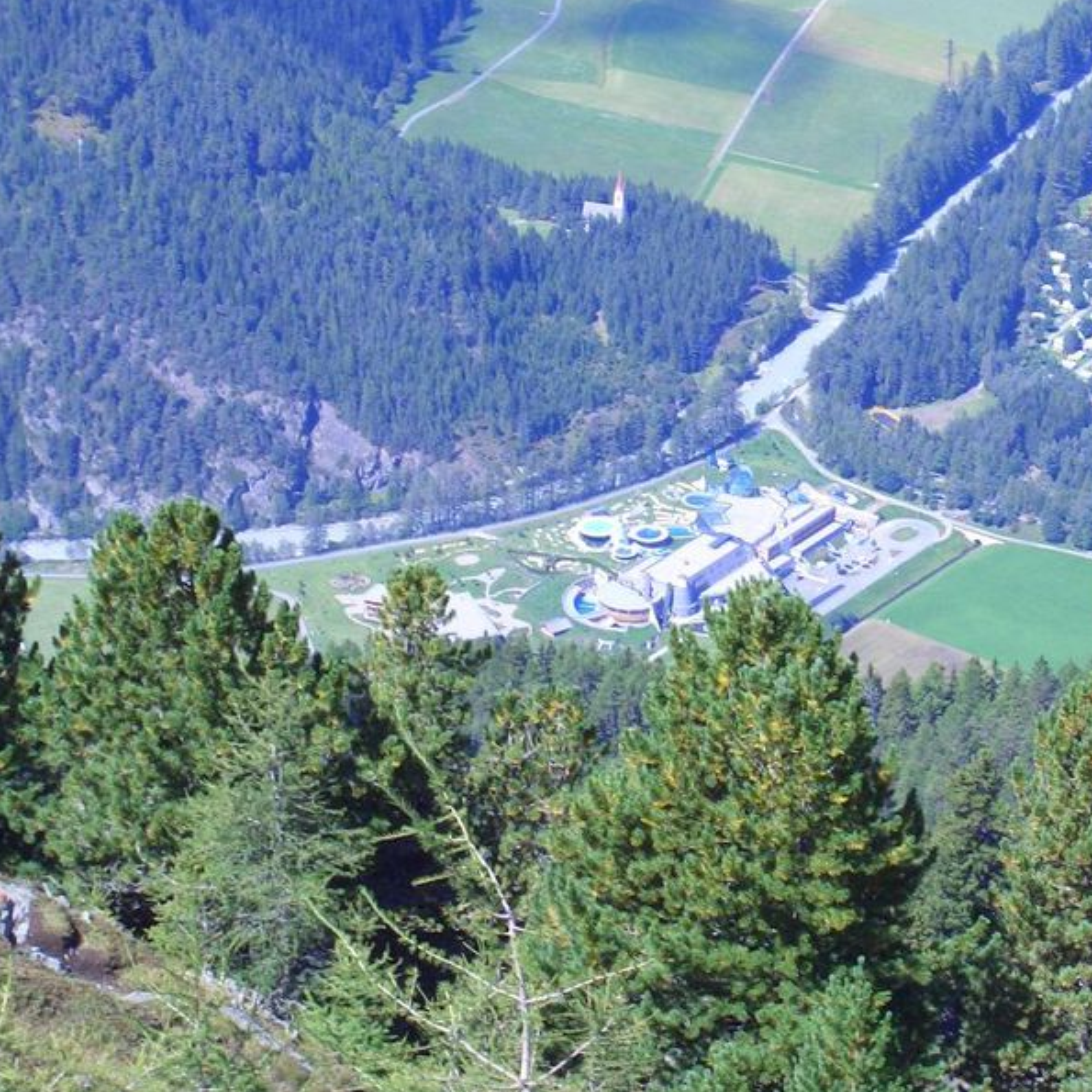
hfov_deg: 12.6
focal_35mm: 139
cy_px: 545
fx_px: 4961
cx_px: 584
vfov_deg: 12.6
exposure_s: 1/80
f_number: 8.4
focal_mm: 24
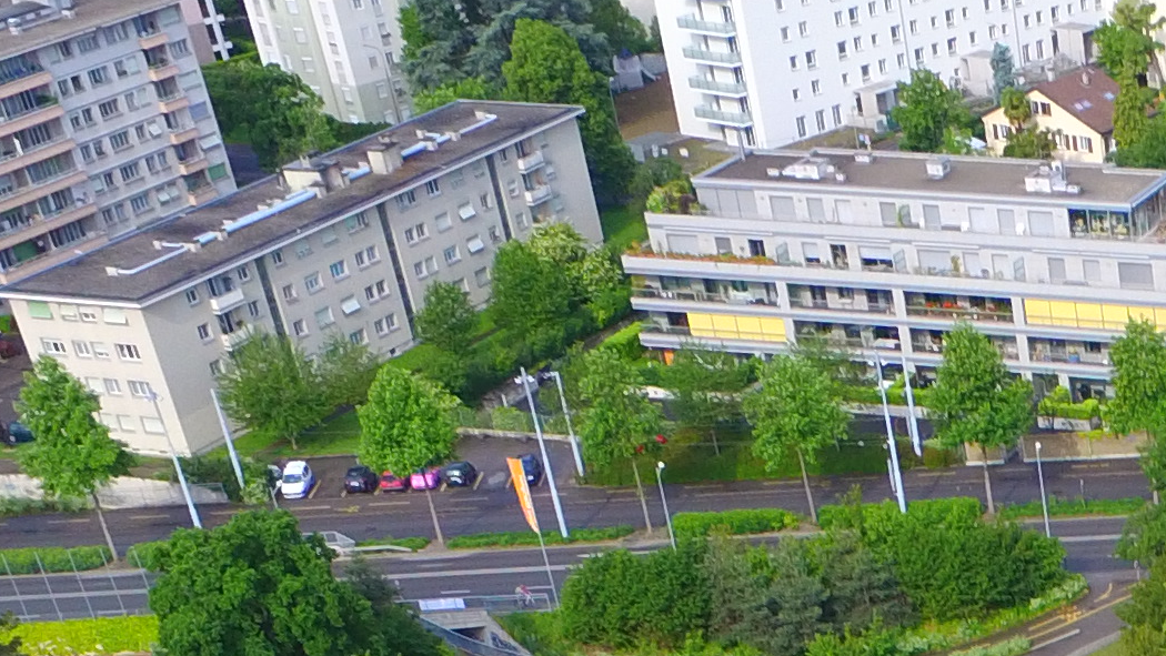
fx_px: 2567
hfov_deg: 22.7
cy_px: 1439
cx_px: 1538
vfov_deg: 12.3
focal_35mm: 83
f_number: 2.8
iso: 100
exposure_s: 1/509
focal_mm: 3.61
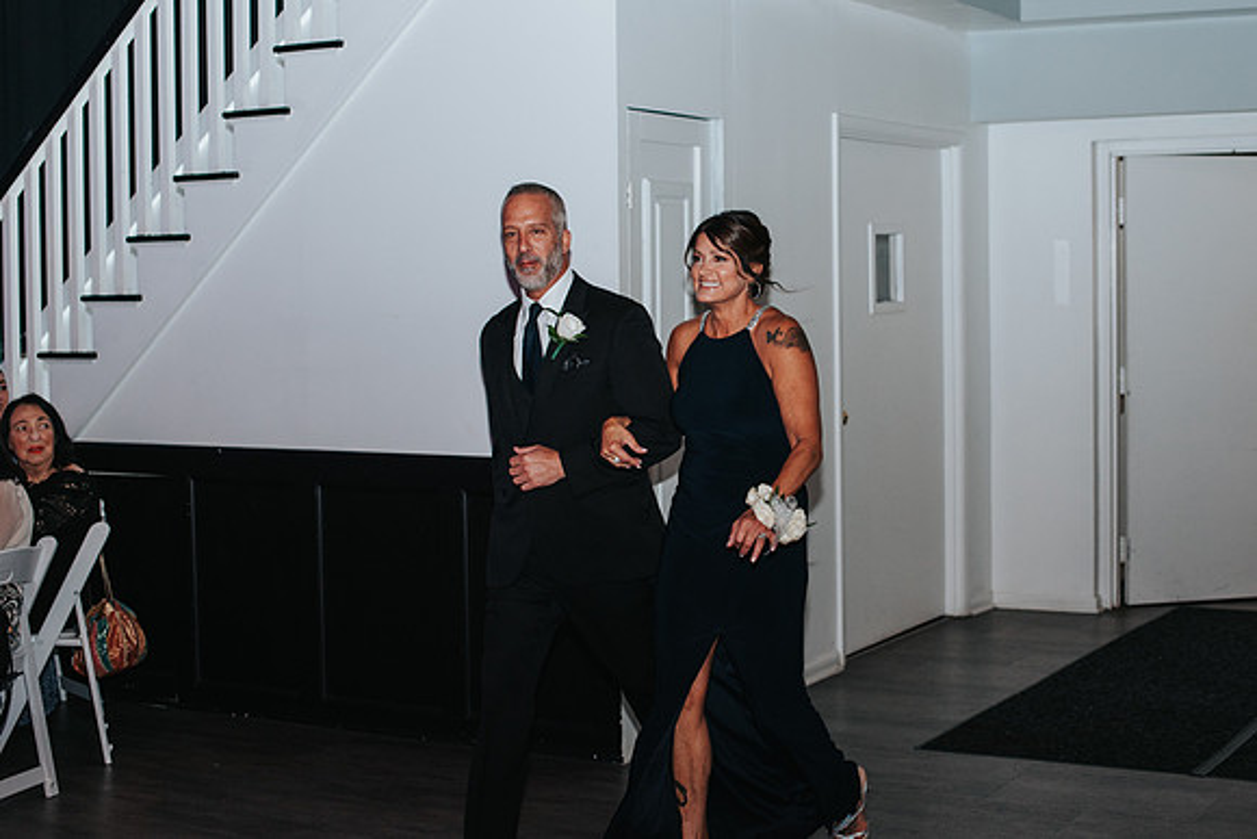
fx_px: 1961
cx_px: 686
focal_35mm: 56
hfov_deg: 35.5
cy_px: 375
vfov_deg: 24.1
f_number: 3.5
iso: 800
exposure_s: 1/125
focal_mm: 50
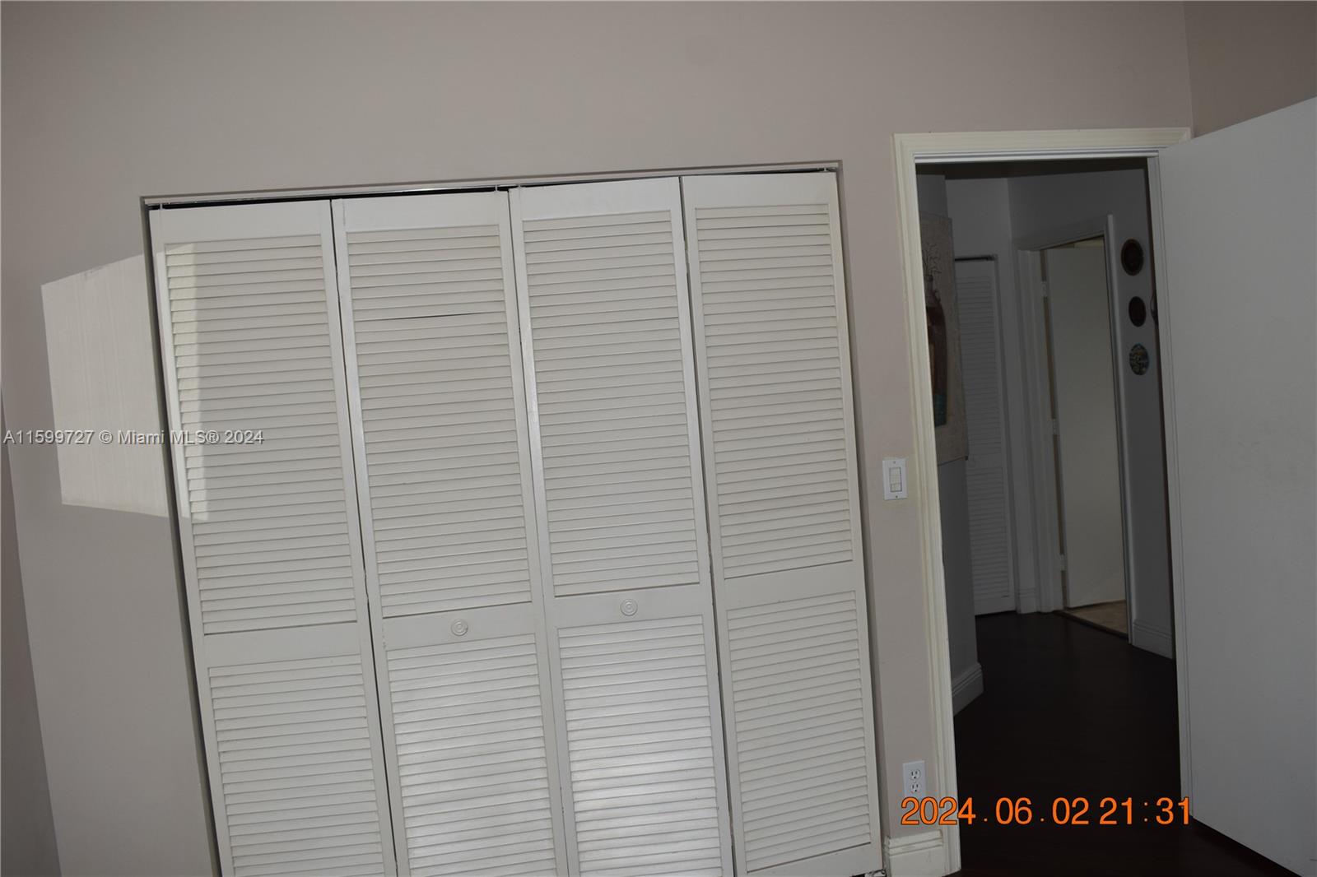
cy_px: 438
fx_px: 1097
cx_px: 658
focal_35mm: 30
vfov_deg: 43.6
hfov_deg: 61.9
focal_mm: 20
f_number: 5.6
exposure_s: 1/30
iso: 280
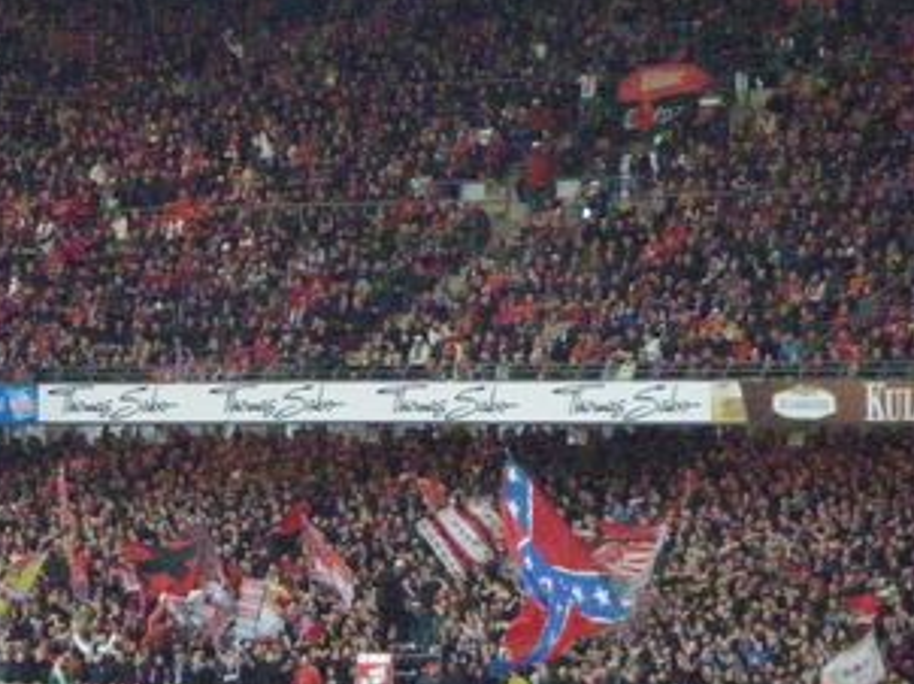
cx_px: 225
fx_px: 8337
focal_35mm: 316
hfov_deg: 6.3
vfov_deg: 4.7
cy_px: 383
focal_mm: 27.9
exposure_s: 1/250
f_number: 4.4
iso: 3200
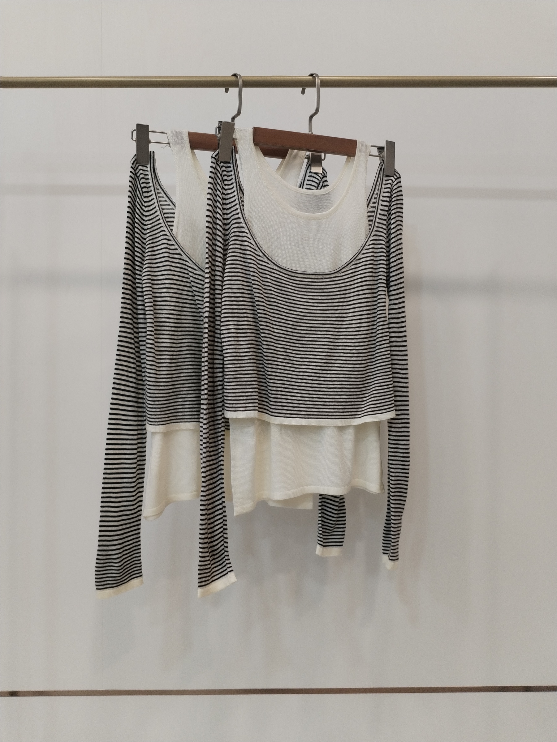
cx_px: 278
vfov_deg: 61.7
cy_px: 371
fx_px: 622
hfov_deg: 48.2
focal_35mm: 29
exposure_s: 1/60
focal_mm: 4.75
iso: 277
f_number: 1.8
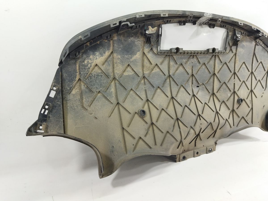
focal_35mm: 27
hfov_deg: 65.3
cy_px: 100
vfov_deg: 51.4
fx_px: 209
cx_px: 134
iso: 136
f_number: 1.79
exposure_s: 1/100
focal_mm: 4.71
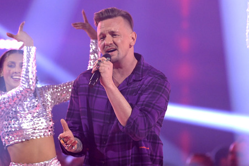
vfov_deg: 3.8
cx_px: 124
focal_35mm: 360
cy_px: 83
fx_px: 2488
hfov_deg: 5.7
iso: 8000
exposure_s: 1/500
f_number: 5.6
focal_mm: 360
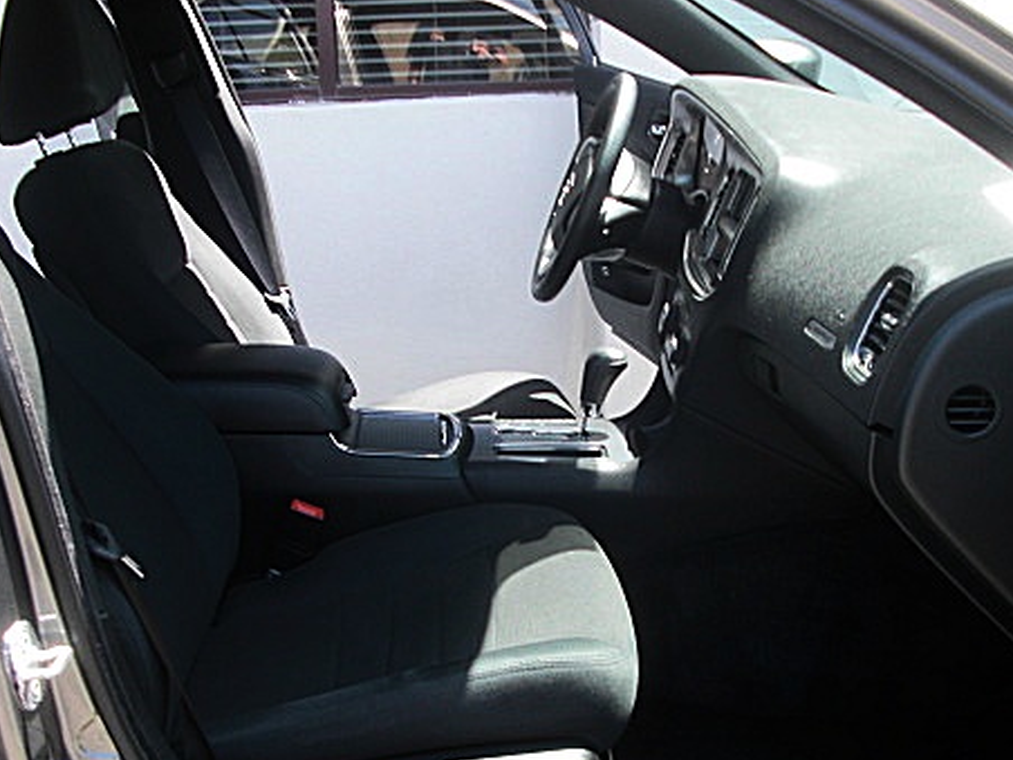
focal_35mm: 51
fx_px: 1492
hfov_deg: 37.4
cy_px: 462
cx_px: 592
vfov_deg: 28.5
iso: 50
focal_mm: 6.3
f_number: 2.8
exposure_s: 1/125
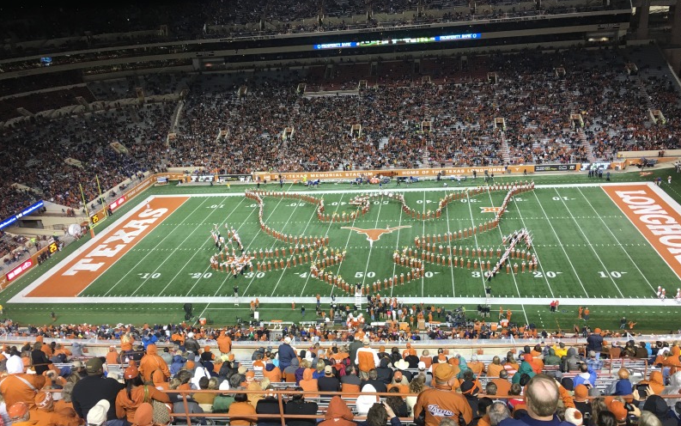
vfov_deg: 40.6
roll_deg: +5.5
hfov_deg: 61.2
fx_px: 575
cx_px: 342
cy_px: 224
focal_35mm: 31
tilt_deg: -21.0
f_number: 2.2
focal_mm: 4.15
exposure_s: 1/30
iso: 32
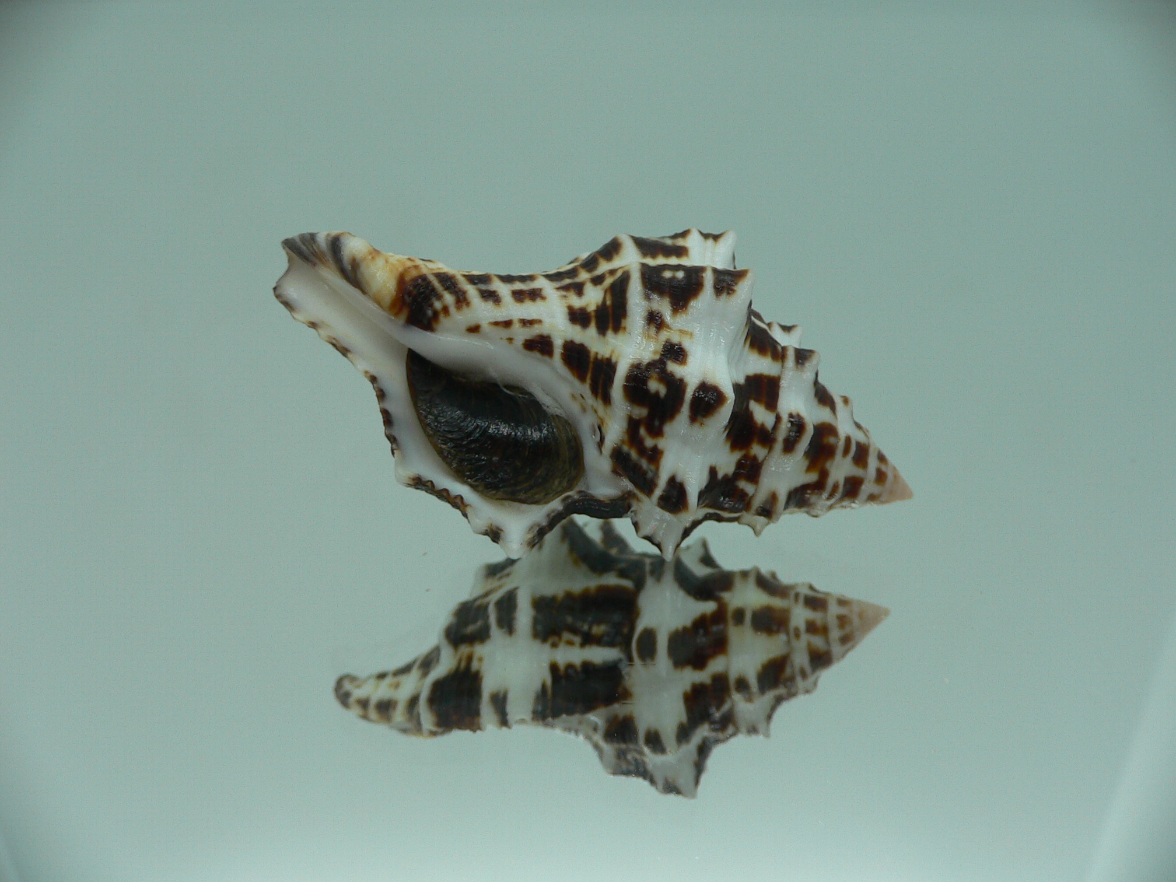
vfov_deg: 40.7
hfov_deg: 52.6
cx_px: 588
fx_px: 1189
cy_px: 441
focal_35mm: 35
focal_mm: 4.6
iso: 80
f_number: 2.8
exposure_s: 1/60
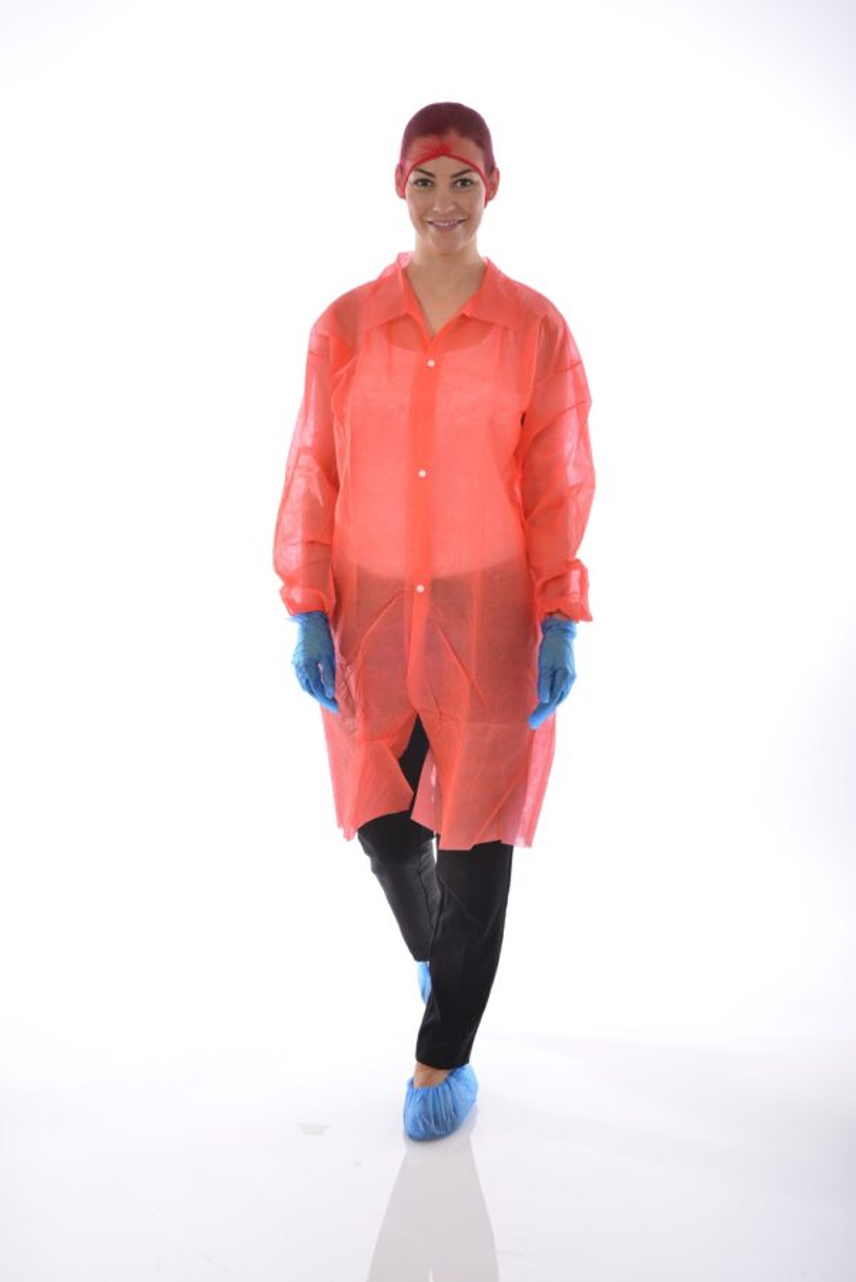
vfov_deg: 23.9
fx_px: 3029
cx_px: 428
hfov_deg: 16.1
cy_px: 641
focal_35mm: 85
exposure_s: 1/200
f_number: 11
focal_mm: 85
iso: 100
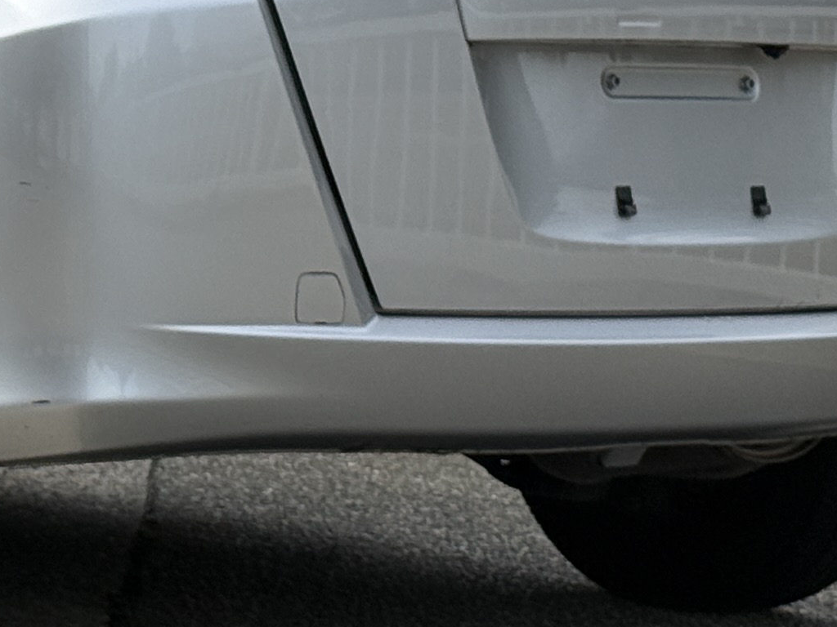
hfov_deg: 10.3
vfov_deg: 7.8
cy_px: -133
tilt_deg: +1.6
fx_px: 4570
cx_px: -176
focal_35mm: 189
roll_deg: +0.3
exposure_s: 1/6536
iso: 64
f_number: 1.78
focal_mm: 6.76
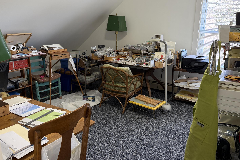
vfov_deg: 42.2
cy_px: 67
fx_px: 207
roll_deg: -1.1
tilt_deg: -16.3
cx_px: 139
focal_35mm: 31
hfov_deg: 60.0
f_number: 1.78
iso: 200
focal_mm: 6.76
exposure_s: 1/65
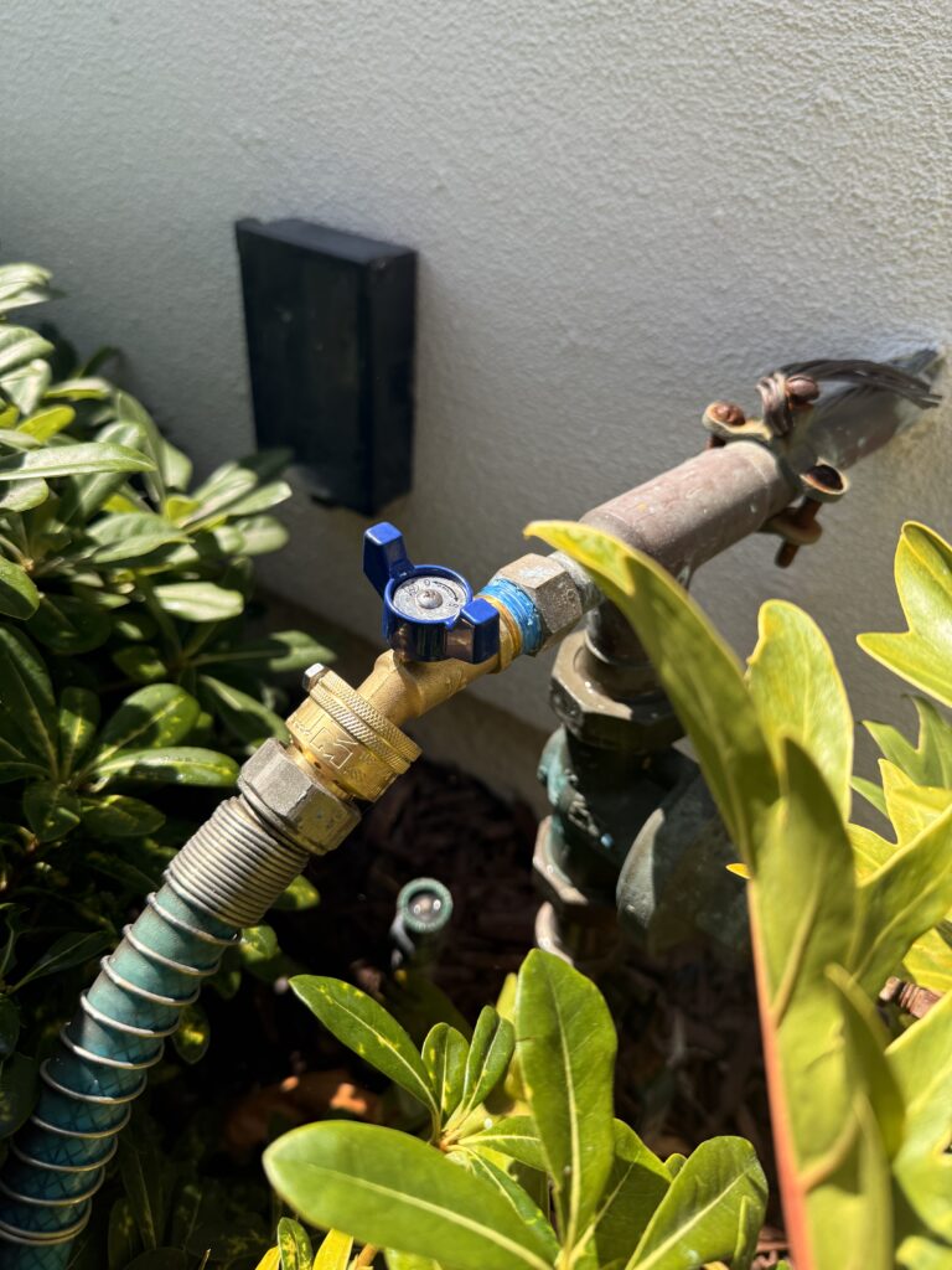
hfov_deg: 56.8
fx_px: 880
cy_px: 635
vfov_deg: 71.6
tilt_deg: -36.2
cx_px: 476
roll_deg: -6.5
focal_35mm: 24
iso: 100
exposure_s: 1/2110
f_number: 1.78
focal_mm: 6.76
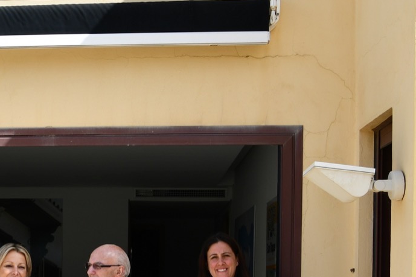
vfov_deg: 14.8
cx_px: -9
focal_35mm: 90
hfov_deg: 21.7
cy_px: 301
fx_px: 1040
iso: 110
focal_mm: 21
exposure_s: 1/250
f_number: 8
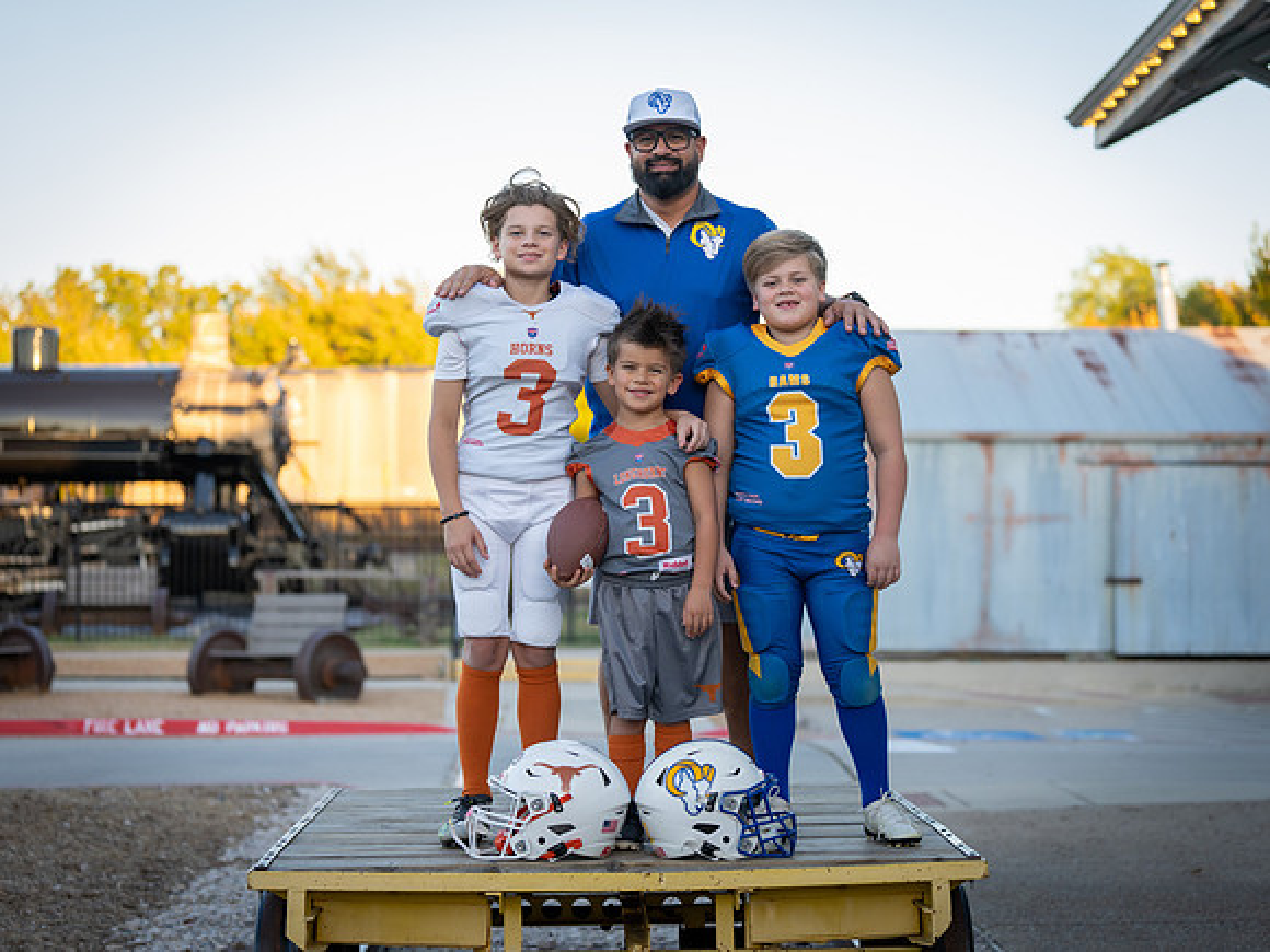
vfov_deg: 19.3
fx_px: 2808
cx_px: 654
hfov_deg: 25.5
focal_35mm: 77
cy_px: 476
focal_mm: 70
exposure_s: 1/320
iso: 250
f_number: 2.8
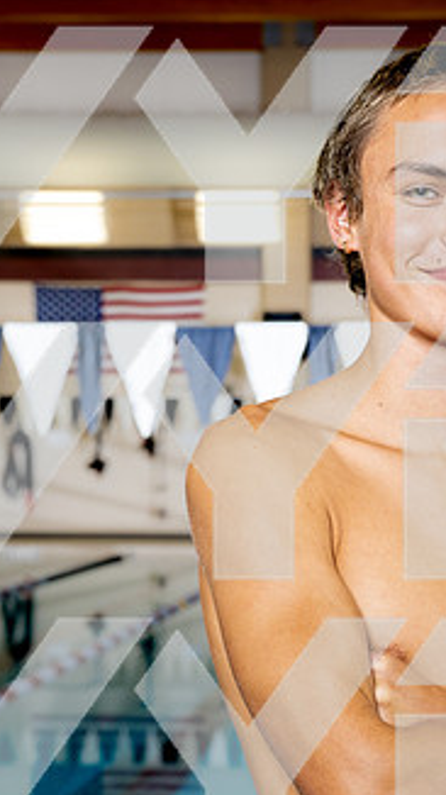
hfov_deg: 14.3
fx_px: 1769
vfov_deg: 25.3
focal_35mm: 84
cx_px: 356
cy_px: 452
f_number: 5.6
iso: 320
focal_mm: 45
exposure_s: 1/250
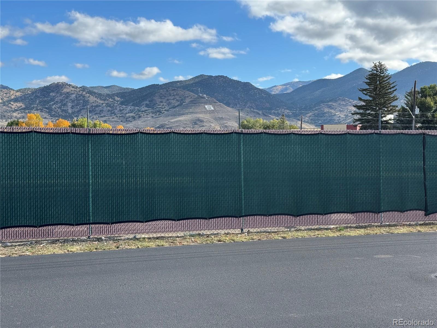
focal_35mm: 48
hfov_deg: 39.7
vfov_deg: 30.3
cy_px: 164
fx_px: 606
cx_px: 218
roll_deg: +0.5
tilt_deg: -2.4
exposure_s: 1/2331
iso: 64
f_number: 1.78
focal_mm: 6.76
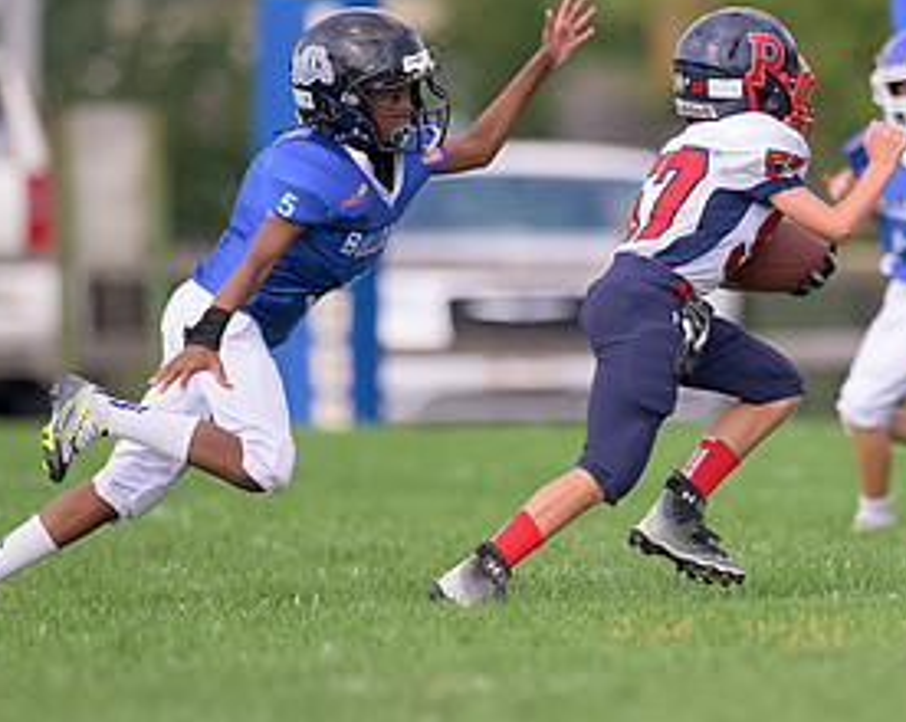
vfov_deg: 1.3
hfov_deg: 1.7
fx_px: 31007
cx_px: 766
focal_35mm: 1158
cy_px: 287
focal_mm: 500
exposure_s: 1/3200
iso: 800
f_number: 4
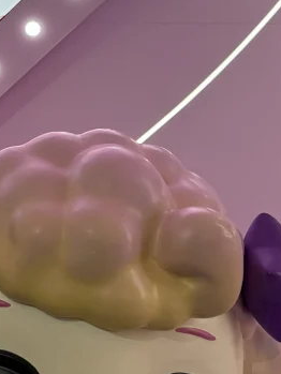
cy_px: -11
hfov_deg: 14.0
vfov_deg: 19.2
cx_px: -149
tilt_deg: -0.1
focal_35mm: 99
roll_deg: +0.3
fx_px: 1071
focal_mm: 6.76
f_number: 1.78
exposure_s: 1/173
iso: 80
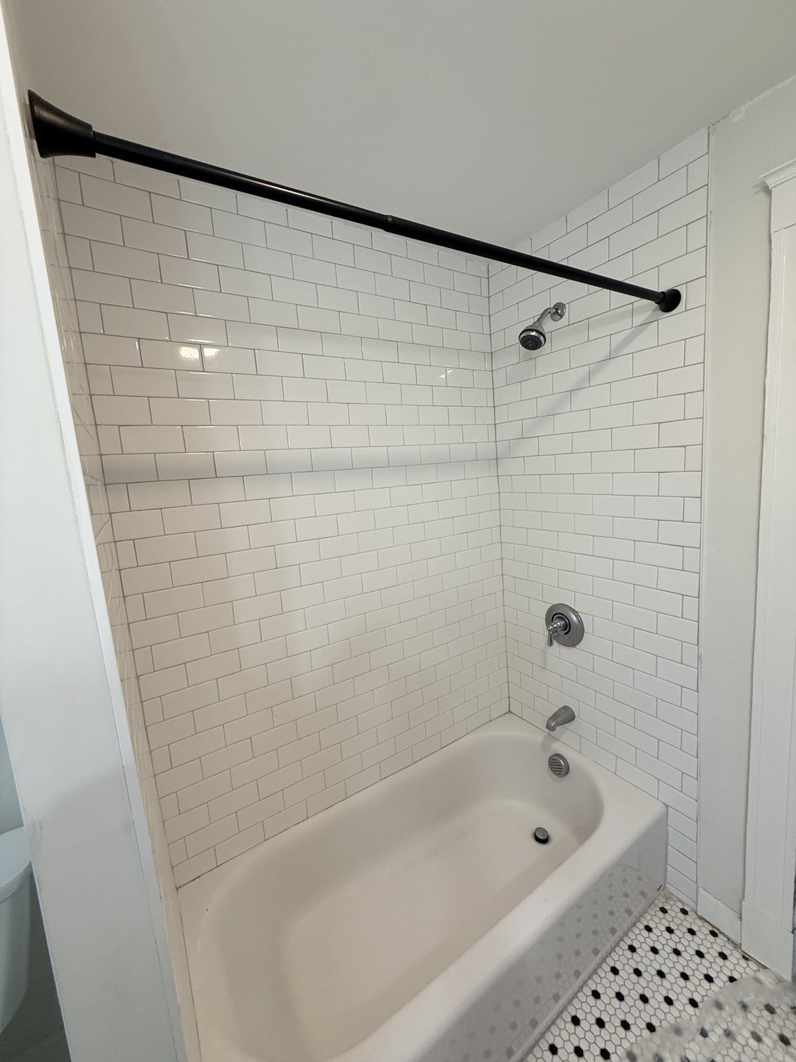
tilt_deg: -6.6
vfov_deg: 102.1
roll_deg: +4.1
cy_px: 531
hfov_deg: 85.7
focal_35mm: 14
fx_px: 429
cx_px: 398
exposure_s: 1/120
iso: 200
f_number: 2.2
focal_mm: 2.22
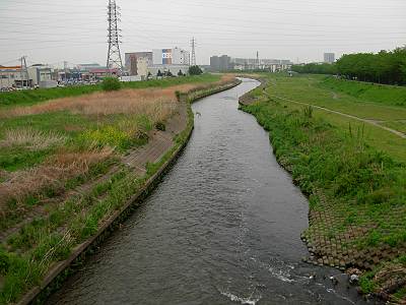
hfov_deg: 49.0
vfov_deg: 37.7
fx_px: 446
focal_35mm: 38
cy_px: 152
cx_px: 203
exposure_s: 1/836
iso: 79
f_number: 2.9
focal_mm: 6.3
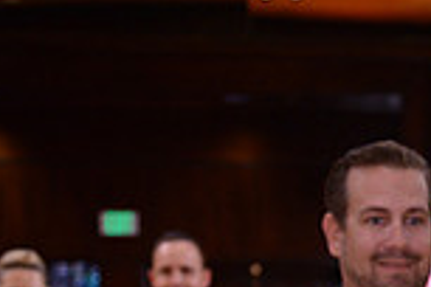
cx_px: 682
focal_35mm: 197
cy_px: 466
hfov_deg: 10.1
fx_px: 2358
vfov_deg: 6.8
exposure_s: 1/250
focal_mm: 52
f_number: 4
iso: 1600
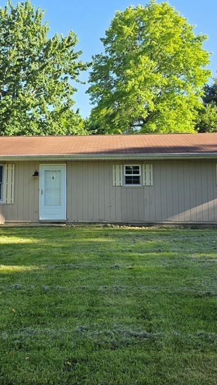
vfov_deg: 52.6
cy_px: 169
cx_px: 70
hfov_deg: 30.9
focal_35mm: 38
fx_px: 388
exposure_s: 1/1493
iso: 80
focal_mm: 6.3
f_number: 1.7
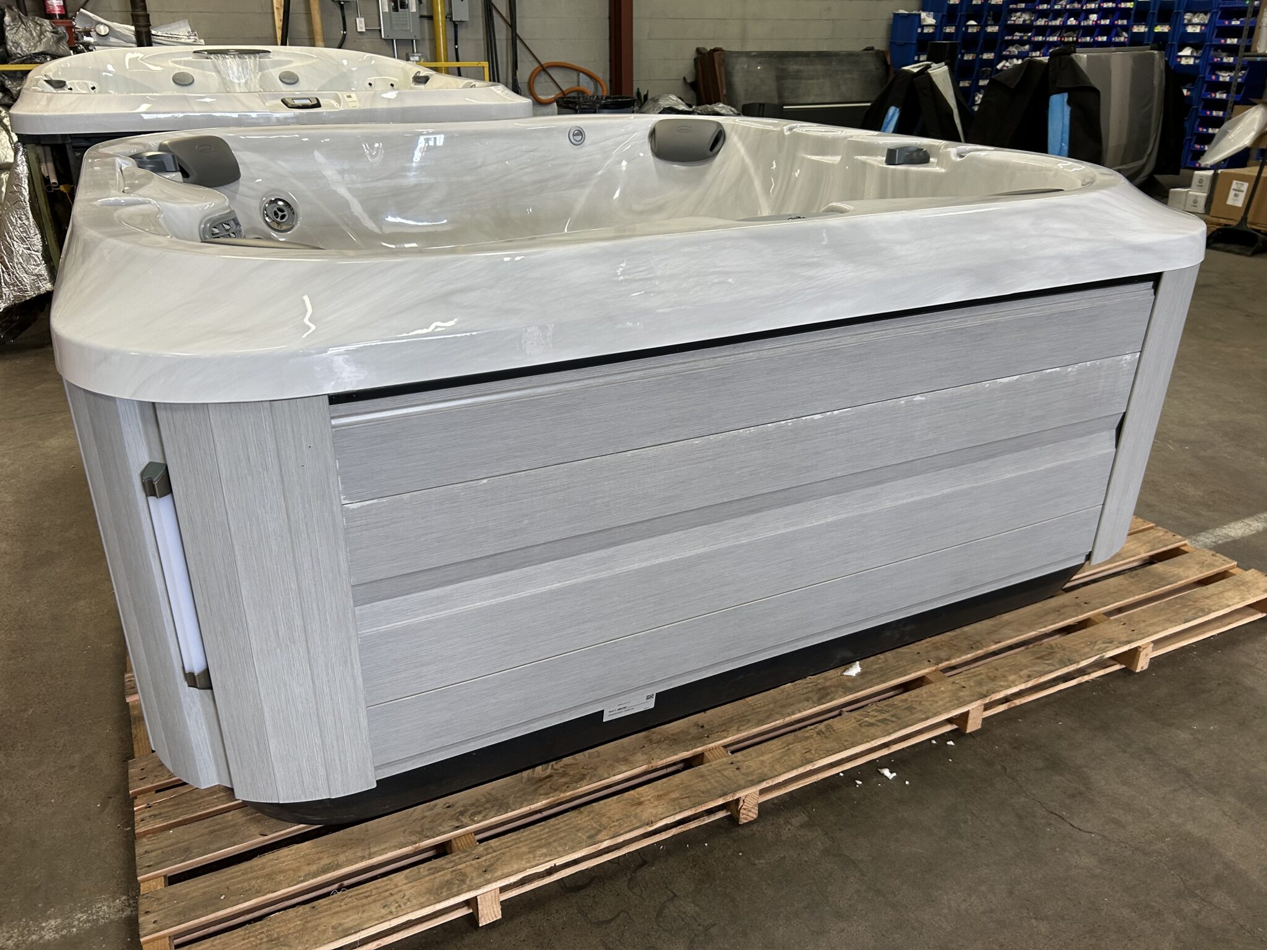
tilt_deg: -23.9
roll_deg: +0.1
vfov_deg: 53.1
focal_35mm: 26
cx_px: 634
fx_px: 952
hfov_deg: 67.3
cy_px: 475
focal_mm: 5.7
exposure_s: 1/120
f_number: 1.5
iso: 125
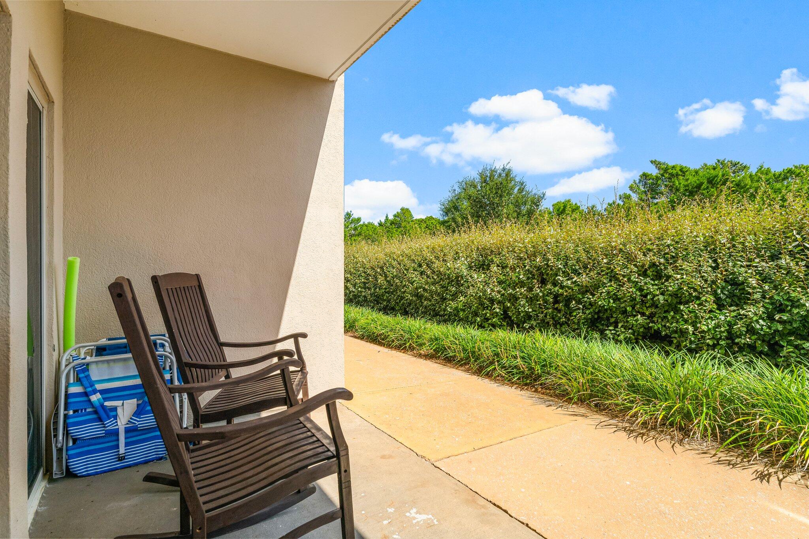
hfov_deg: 89.4
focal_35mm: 18
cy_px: 270
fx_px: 409
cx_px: 404
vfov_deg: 66.8
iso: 400
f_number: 8
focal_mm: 18.2
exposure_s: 1/400
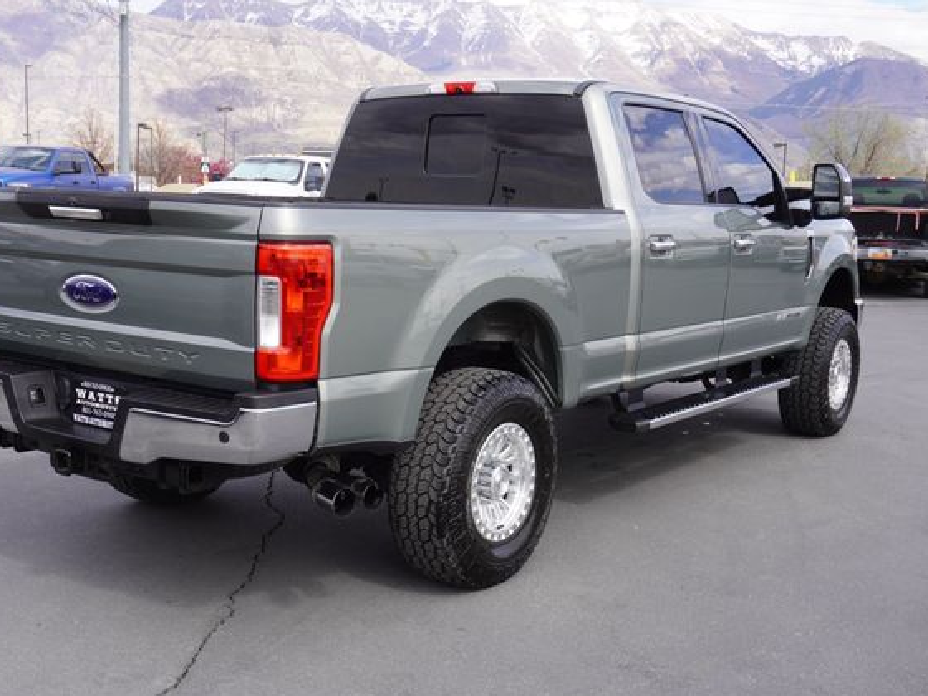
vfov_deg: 32.5
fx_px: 1194
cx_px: 404
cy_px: 353
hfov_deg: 42.4
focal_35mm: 45
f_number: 8
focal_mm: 27
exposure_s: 1/100
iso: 100
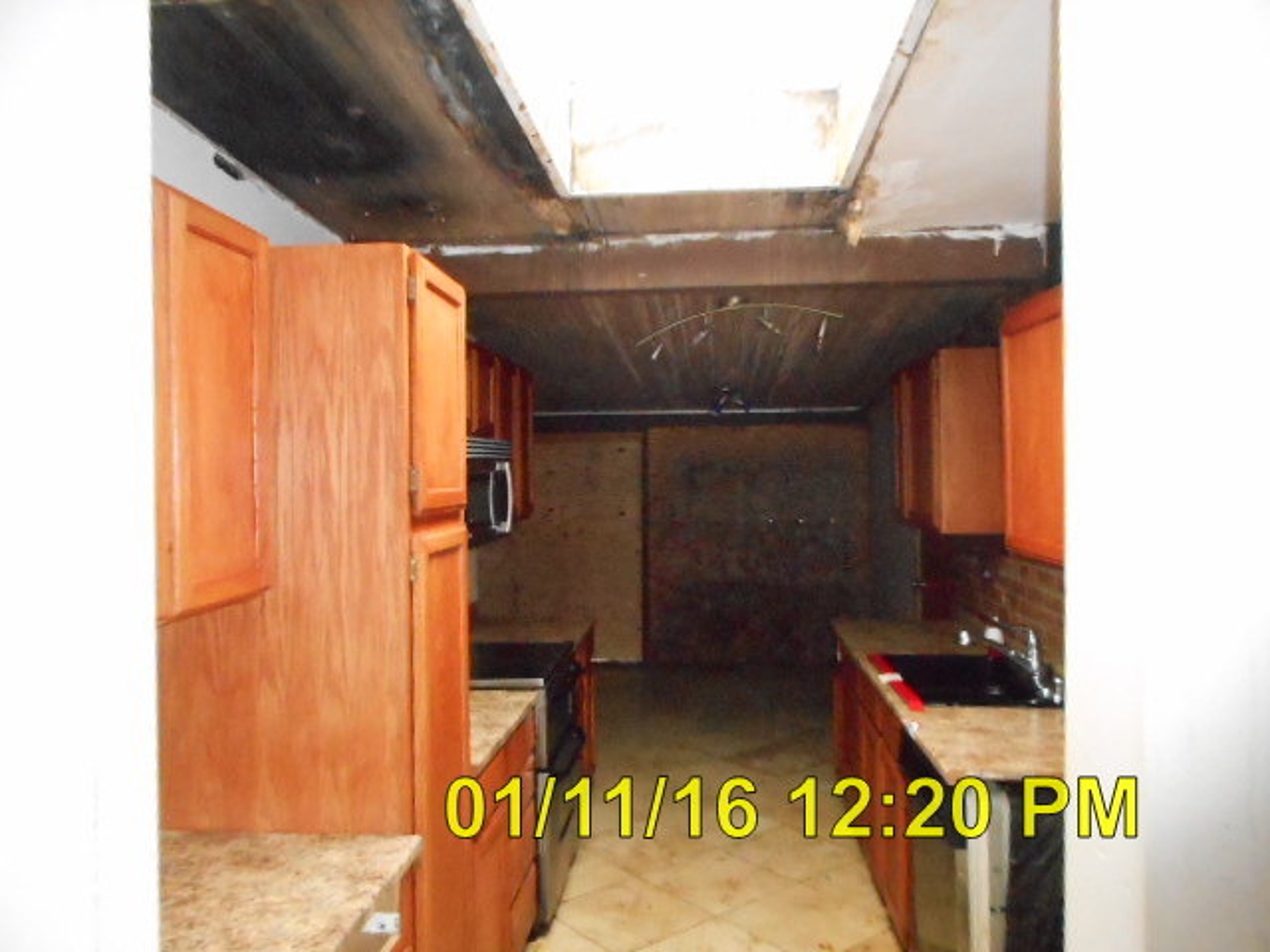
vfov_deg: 54.9
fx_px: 917
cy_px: 476
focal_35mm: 25
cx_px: 635
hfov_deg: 69.4
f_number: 3.7
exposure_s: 1/25
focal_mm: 4.5
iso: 1600
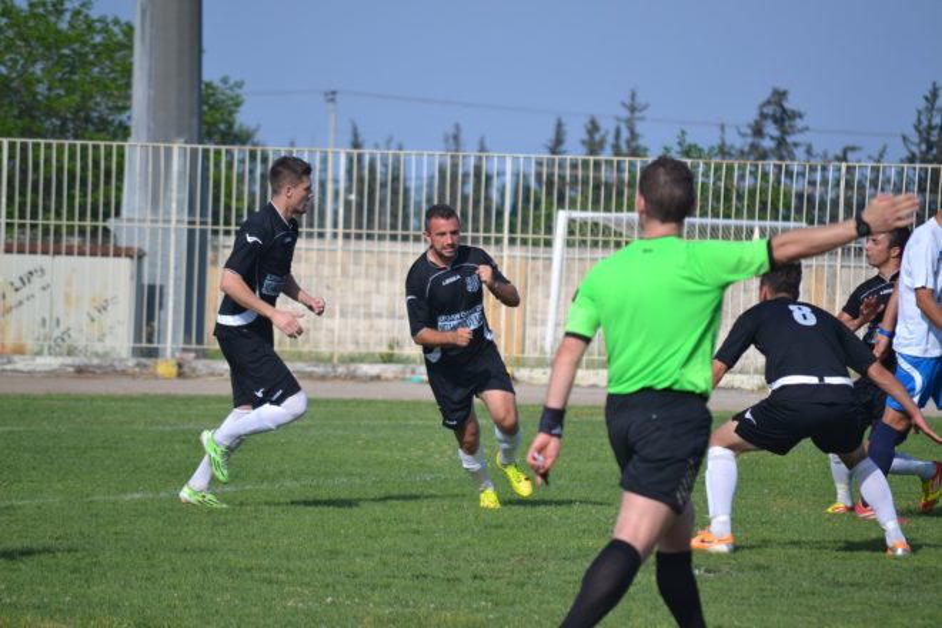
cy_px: 314
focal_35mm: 300
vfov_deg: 4.6
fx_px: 7849
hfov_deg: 6.9
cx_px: 471
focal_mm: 200
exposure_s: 1/2000
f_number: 6.3
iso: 400
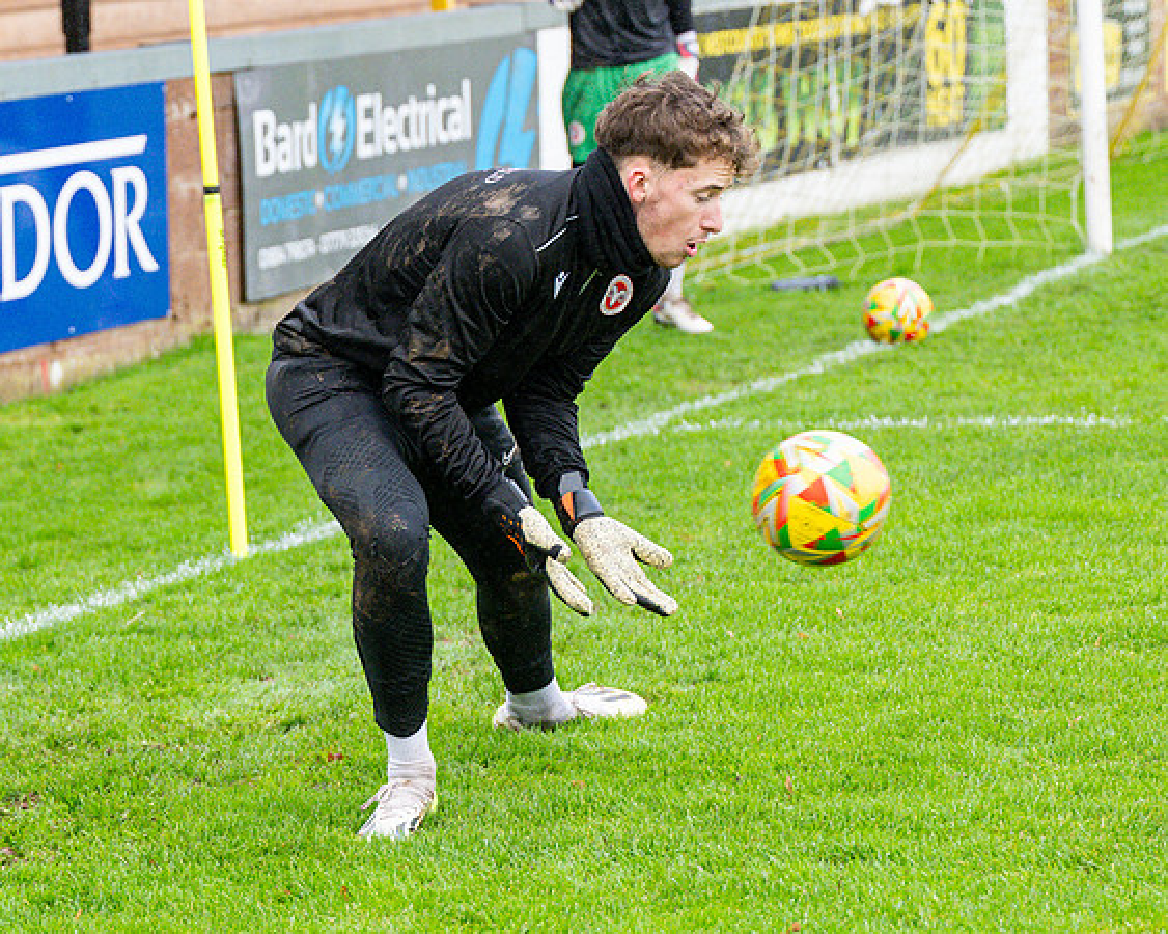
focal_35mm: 166
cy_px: 653
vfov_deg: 9.3
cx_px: 578
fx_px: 5720
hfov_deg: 11.7
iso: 800
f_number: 2.8
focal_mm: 70
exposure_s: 1/1250
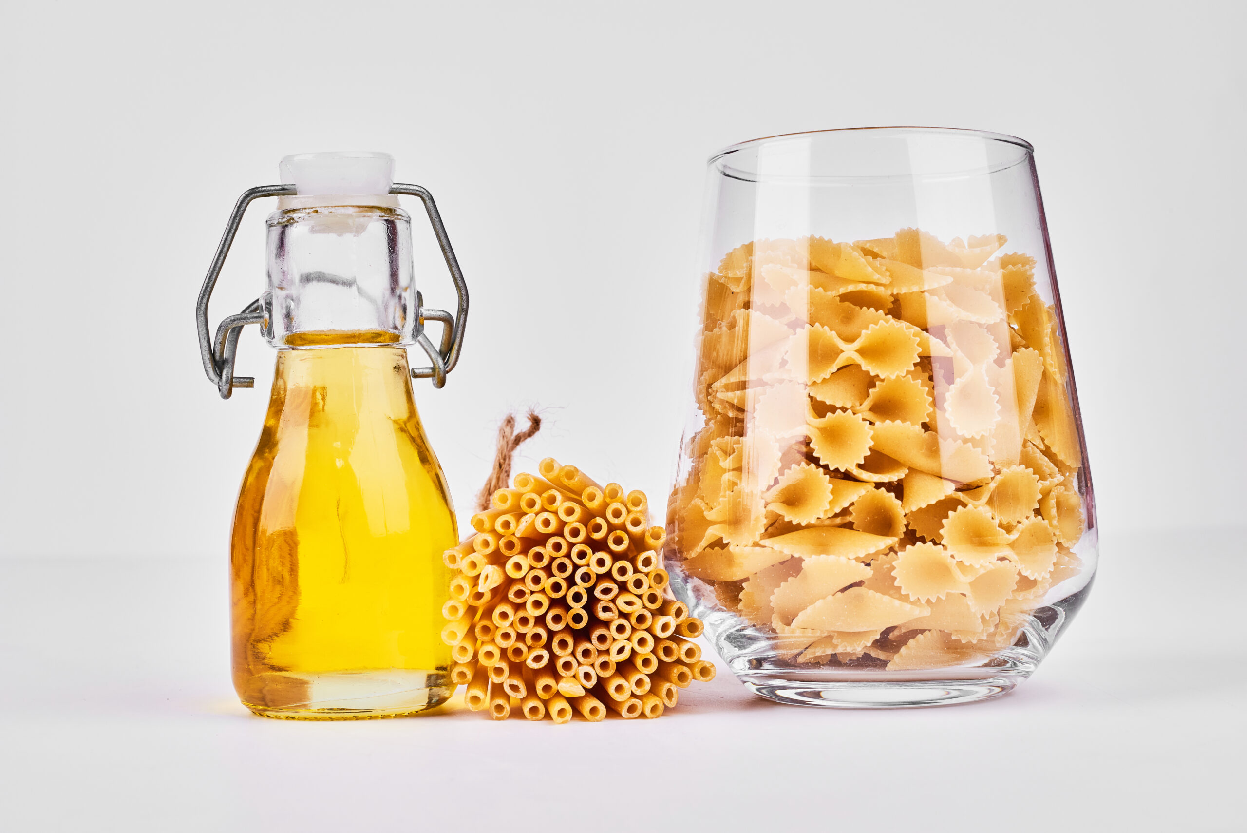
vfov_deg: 27.0
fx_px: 1733
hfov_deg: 39.6
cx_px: 624
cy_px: 416
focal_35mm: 50
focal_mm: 50
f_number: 10
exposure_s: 1/100
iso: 320
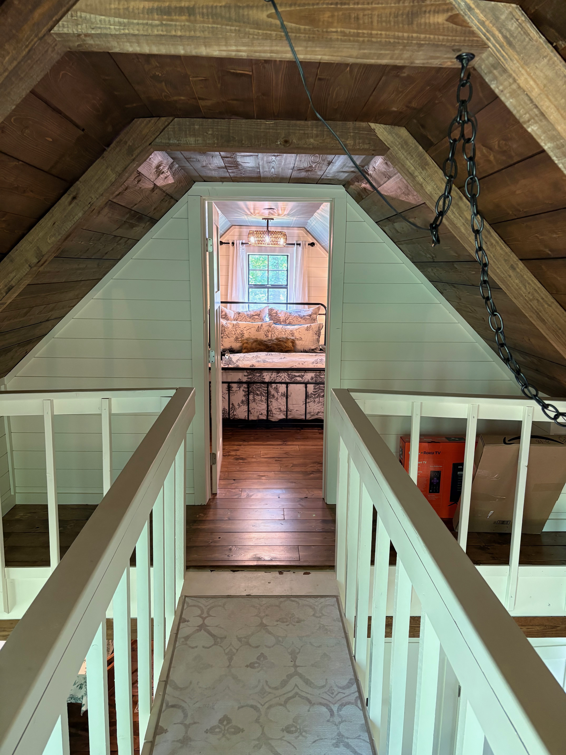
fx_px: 567
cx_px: 283
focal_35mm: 26
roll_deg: -1.0
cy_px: 378
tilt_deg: -10.3
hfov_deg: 53.1
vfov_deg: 67.3
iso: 250
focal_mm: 5.96
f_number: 1.6
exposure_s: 1/60
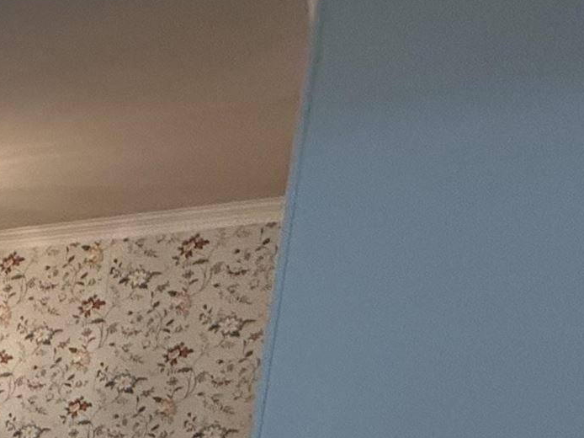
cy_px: 601
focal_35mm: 62
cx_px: -698
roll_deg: -2.1
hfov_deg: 17.1
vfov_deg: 21.0
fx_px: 1046
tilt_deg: -7.6
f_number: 2.2
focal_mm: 2.22
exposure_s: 1/60
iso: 200
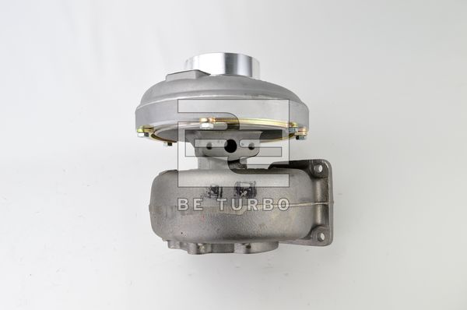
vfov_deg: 39.8
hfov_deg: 57.3
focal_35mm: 33
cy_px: 155
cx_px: 234
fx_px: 427
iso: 100
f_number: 10
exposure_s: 1/10
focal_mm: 22
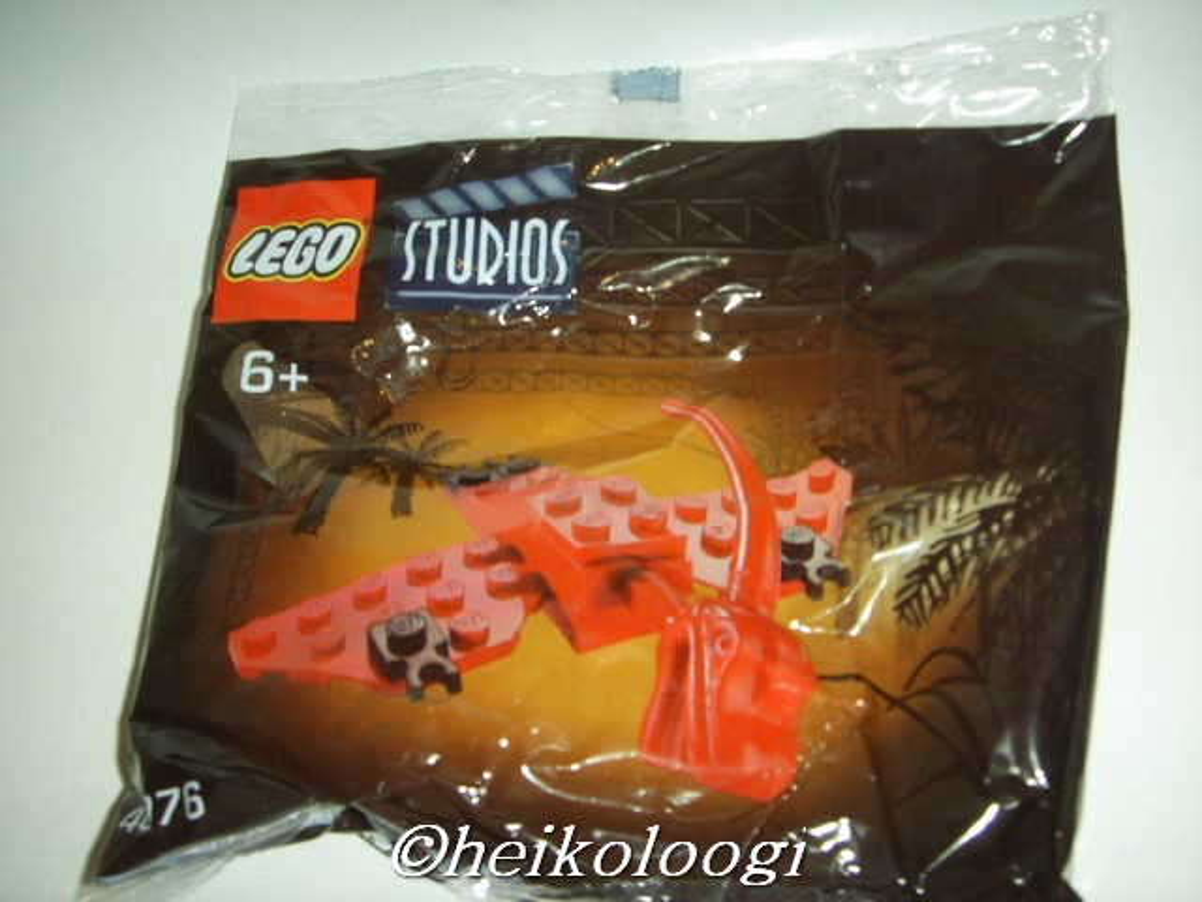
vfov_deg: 36.8
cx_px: 601
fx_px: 1354
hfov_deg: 47.9
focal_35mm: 39
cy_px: 451
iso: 100
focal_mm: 6.6
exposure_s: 1/45
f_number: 3.5
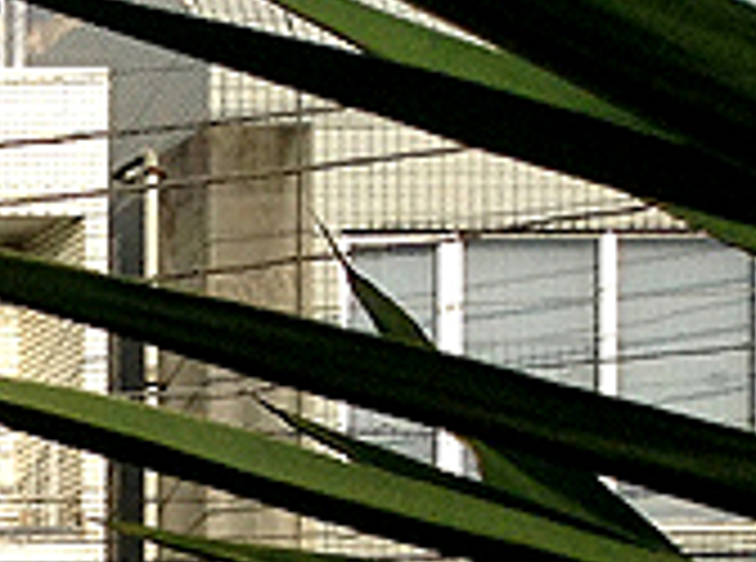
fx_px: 3637
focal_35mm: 167
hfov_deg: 10.2
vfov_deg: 8.3
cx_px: -1112
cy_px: 1216
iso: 32
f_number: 2.4
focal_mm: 3.3
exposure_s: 1/905
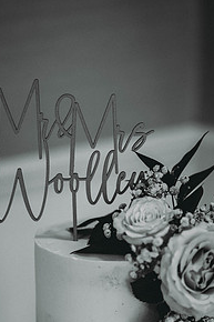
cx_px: 91
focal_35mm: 132
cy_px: 246
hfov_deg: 10.4
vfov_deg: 15.5
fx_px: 1178
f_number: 1.8
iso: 100
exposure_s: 1/250
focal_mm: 85
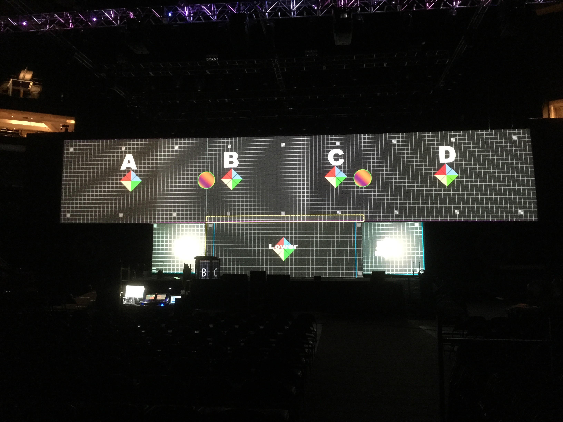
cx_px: 282
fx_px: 472
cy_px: 211
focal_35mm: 29
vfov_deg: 48.2
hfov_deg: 61.7
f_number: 2.2
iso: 250
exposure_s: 1/15
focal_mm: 4.15
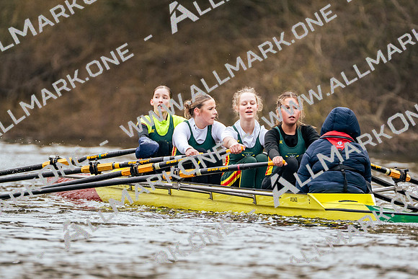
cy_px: 140
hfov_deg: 2.3
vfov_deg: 1.5
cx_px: 209
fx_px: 10452
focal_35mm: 900
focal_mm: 600
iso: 1600
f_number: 6.3
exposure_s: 1/2000
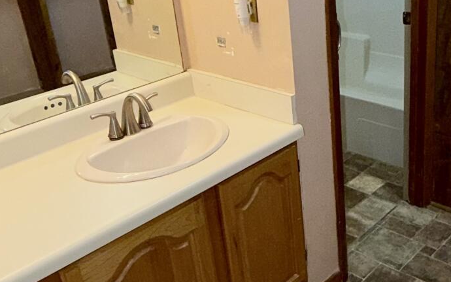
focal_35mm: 43
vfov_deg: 29.7
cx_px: 309
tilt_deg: -21.7
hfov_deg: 45.4
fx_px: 528
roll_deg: +3.3
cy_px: 103
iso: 50
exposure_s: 1/60
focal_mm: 2.22
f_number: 2.2
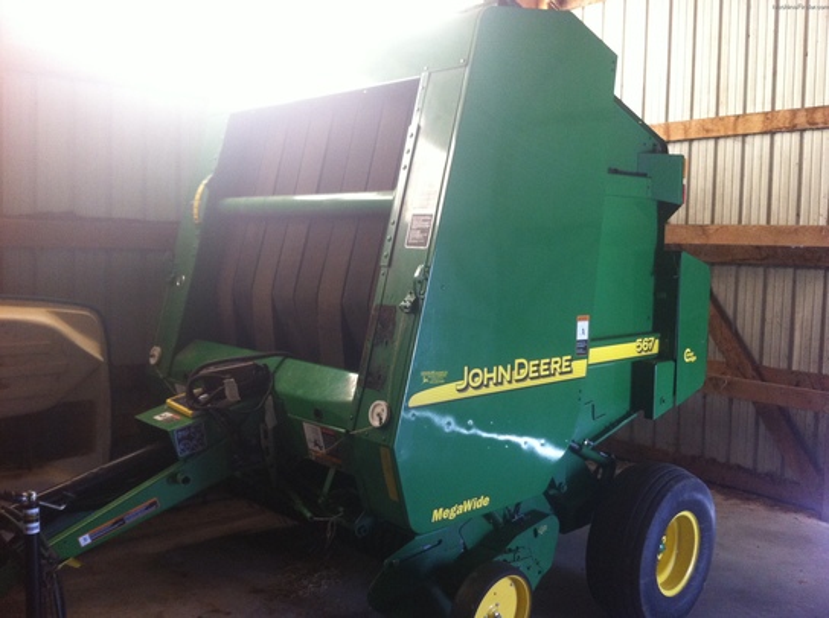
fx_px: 837
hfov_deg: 52.7
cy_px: 309
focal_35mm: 35
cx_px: 414
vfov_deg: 40.6
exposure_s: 1/15
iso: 160
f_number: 2.8
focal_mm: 3.85
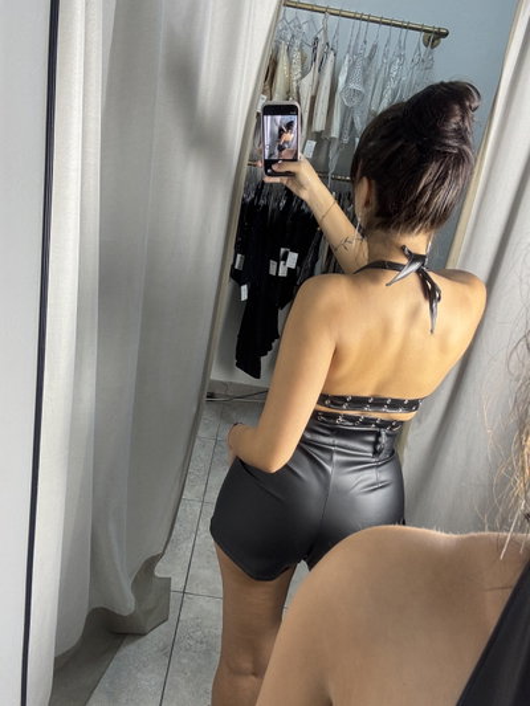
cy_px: 353
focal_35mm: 30
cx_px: 265
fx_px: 612
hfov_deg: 46.8
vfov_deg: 60.0
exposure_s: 1/100
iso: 50
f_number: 1.9
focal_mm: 2.69
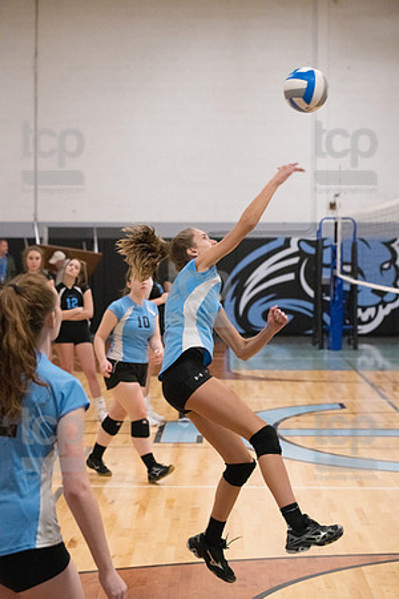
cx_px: 200
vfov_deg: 22.6
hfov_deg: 15.2
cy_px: 300
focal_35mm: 90
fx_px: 1496
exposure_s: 1/800
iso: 8000
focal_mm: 90
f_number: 4.5
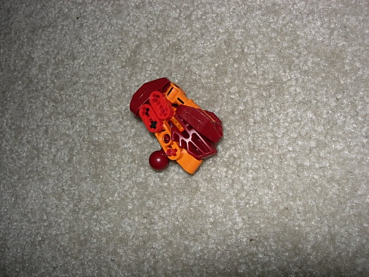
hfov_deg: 49.0
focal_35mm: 38
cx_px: 184
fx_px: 405
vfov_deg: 37.7
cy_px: 138
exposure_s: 1/64
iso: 79
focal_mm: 7.8
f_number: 4.8
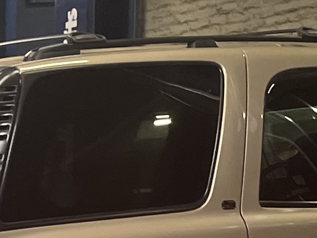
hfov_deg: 10.9
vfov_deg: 8.3
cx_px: -440
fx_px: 1411
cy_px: 700
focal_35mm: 154
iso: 80
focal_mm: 5.1
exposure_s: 1/60
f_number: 1.6
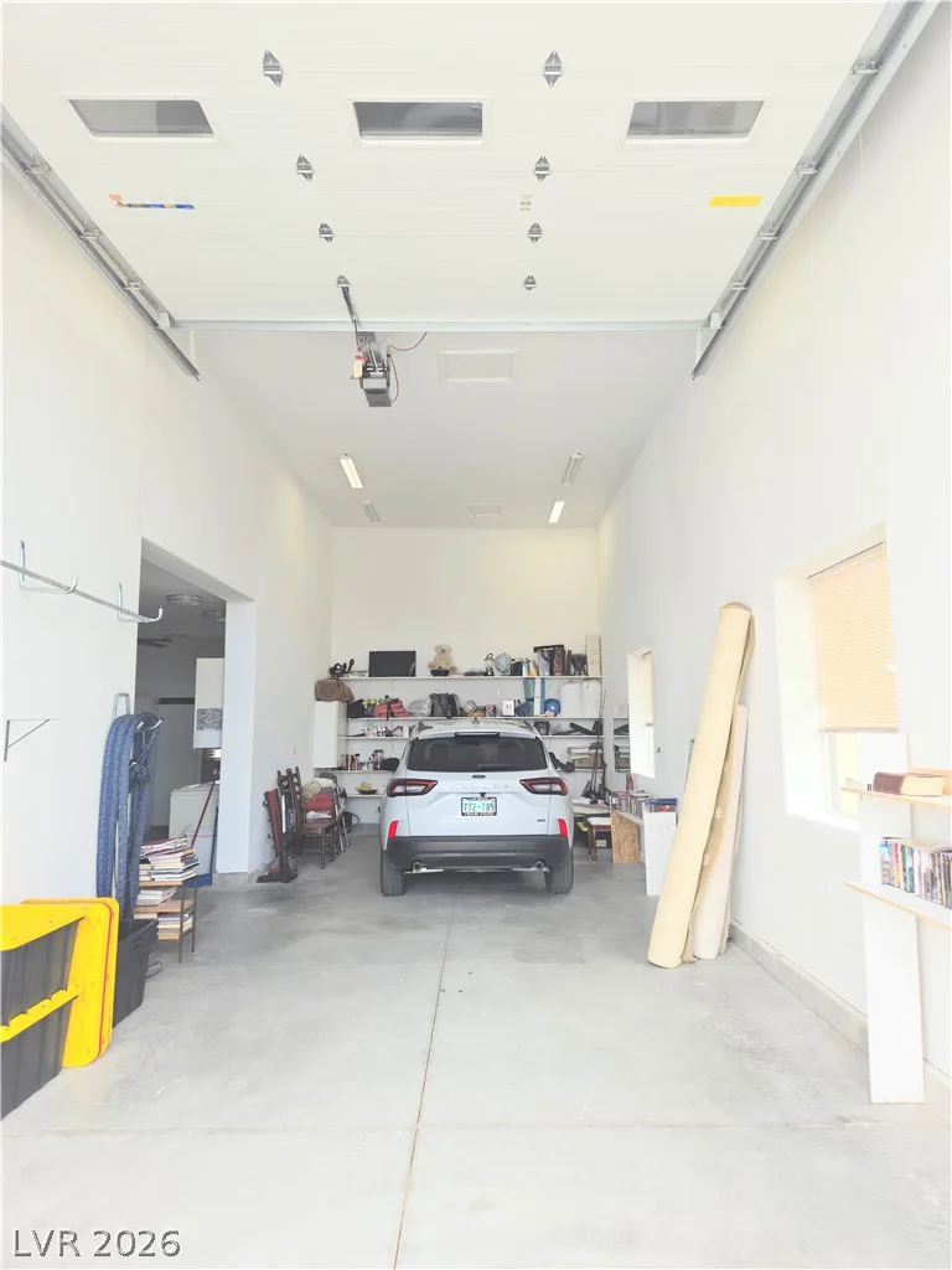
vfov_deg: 73.9
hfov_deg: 58.9
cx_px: 476
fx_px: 843
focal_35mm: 23
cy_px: 635
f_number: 1.8
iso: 50
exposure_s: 1/627
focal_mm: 5.4
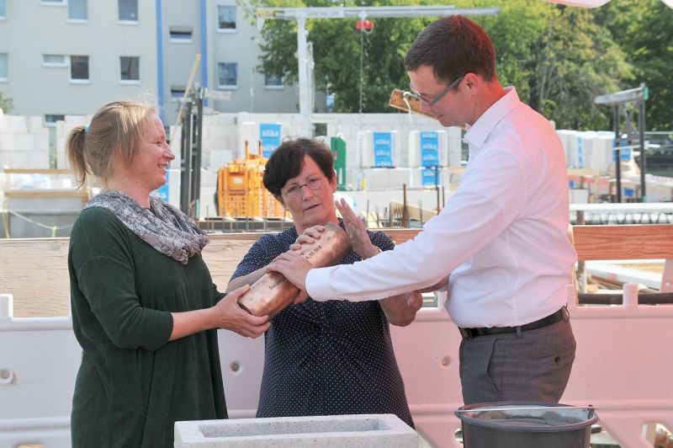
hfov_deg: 26.0
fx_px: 1457
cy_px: 224
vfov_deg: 17.5
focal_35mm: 78
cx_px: 336
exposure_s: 1/320
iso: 200
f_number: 9
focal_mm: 52
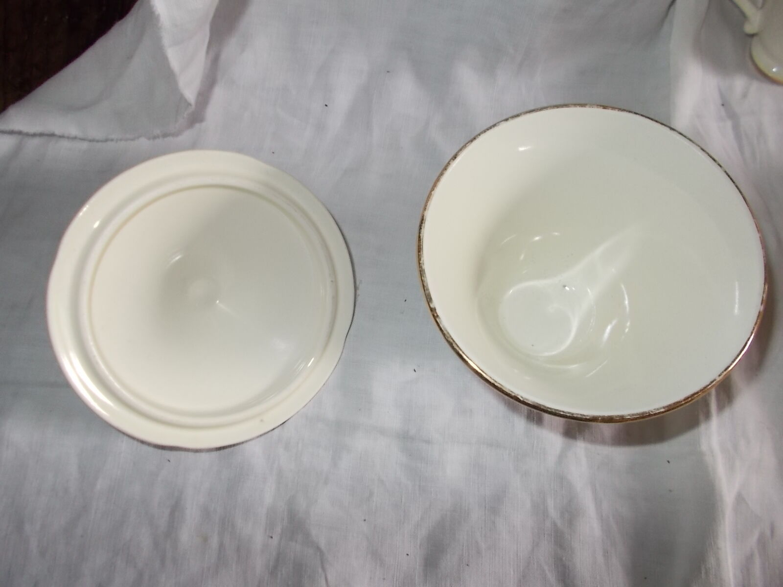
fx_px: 588
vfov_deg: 53.1
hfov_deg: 67.3
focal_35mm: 26
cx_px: 392
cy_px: 294
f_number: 3.2
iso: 200
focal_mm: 4.6
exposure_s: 1/25
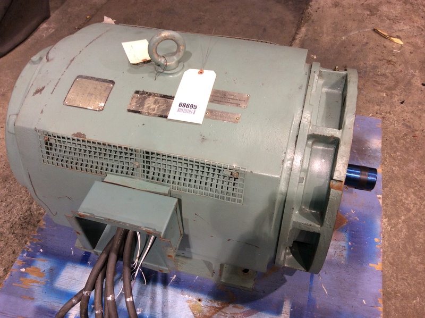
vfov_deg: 42.9
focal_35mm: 33
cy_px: 159
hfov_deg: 55.4
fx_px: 405
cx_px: 212
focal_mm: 3.3
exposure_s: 1/24
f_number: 2.4
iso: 50
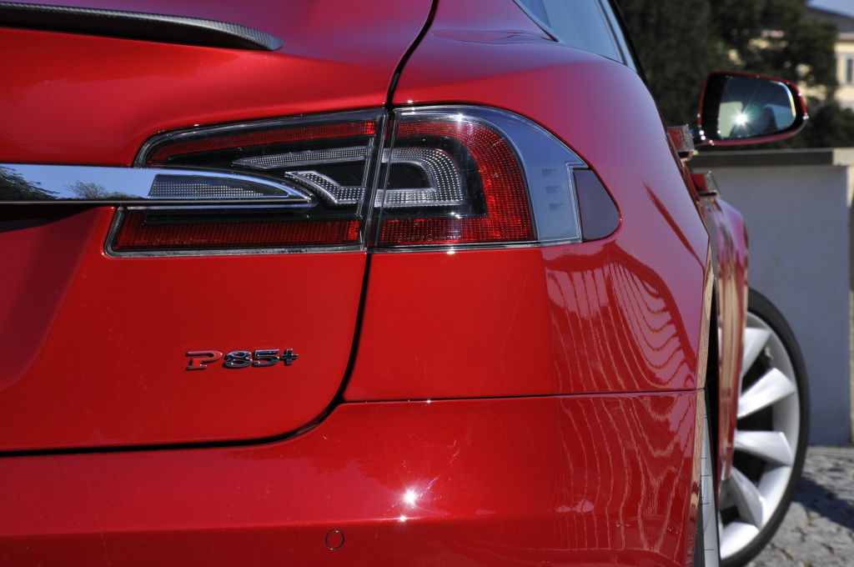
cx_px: 427
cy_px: 284
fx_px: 3021
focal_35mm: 128
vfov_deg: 10.7
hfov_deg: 16.1
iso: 200
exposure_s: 1/500
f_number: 11
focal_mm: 85
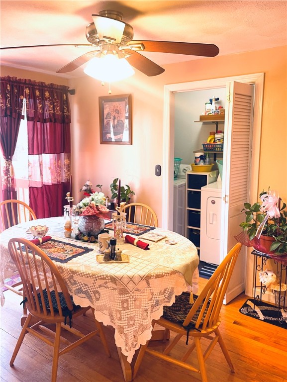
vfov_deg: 67.3
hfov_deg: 53.1
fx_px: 287
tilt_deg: -8.2
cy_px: 191
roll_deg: -0.7
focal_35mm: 26
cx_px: 144
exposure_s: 1/60
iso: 160
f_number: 1.6
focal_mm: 4.2
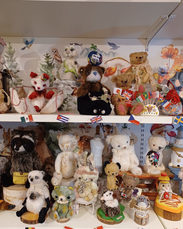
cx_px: 90
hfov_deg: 53.2
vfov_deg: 64.0
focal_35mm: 27
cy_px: 122
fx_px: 183
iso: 200
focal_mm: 4.6
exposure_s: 1/60
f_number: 1.8
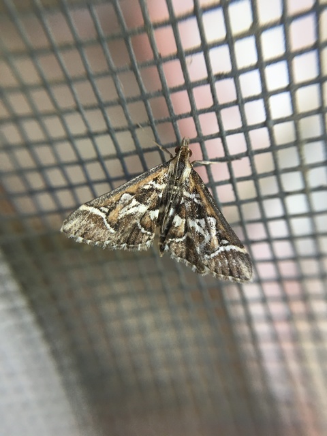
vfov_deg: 61.7
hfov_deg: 48.2
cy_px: 218
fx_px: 365
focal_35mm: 29
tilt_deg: -28.9
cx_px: 164
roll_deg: +19.5
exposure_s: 1/33
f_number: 2.2
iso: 50
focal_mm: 4.15
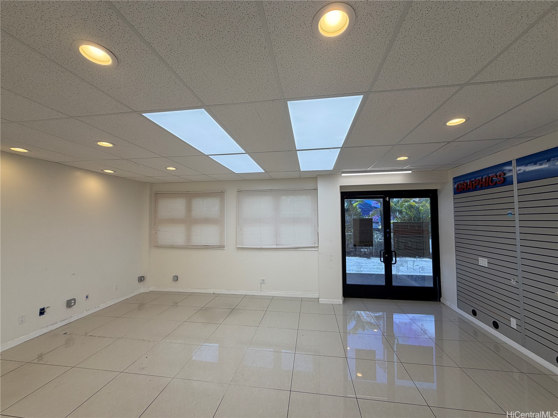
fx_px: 226
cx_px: 279
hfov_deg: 102.1
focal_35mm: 14
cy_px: 209
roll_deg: +0.8
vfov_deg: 85.7
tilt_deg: +2.5
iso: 50
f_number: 2.2
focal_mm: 2.22
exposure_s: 1/142
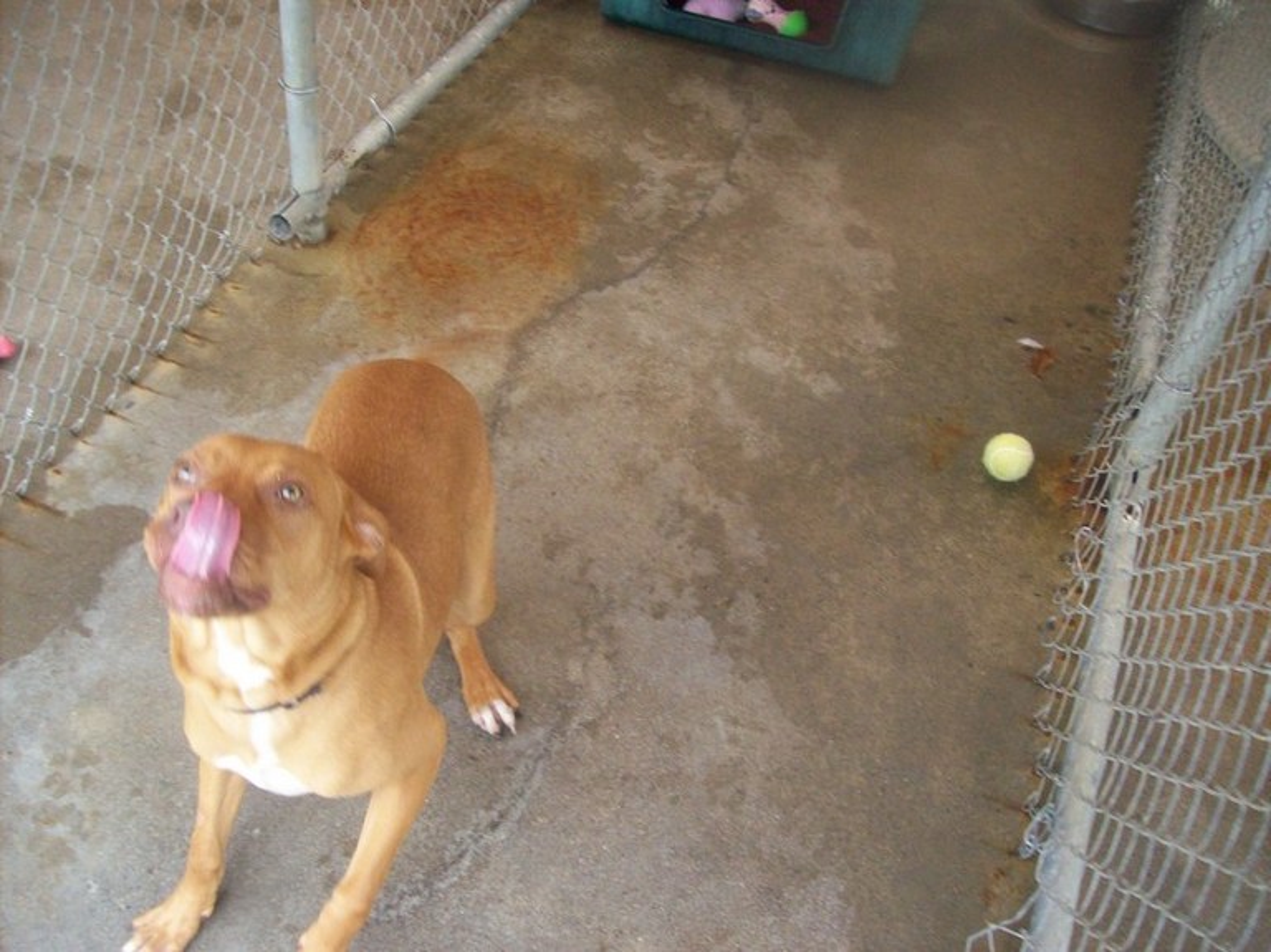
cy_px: 476
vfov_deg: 39.6
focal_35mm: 36
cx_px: 636
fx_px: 1321
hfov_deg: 51.4
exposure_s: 1/123
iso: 200
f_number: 2.7
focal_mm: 6
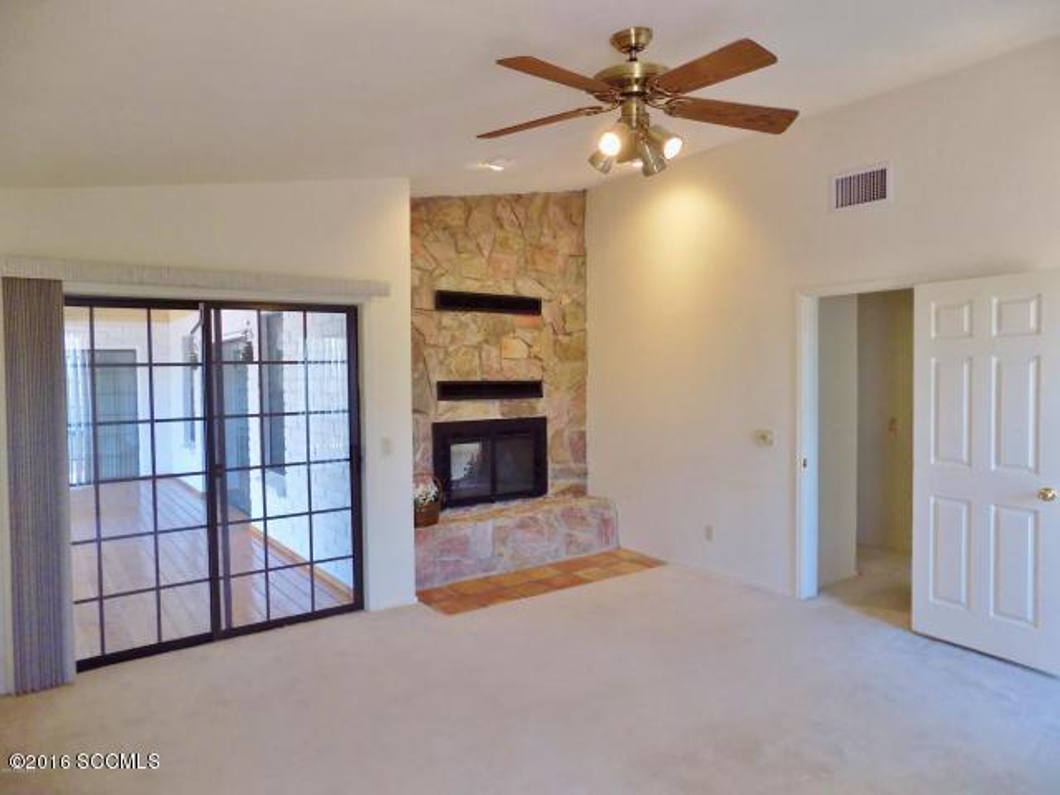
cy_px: 398
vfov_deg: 58.9
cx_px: 530
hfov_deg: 73.9
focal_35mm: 23
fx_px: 704
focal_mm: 4
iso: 250
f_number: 3.1
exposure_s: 1/30
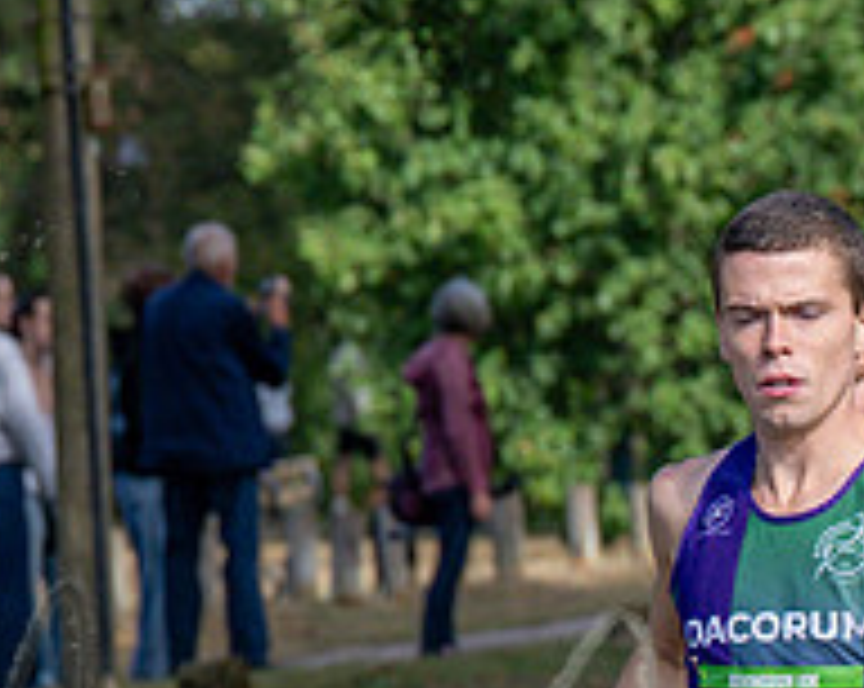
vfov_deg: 2.4
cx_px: 964
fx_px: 16289
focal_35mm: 638
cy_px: 1013
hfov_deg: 3.0
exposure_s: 1/1600
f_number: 4
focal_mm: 92
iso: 400
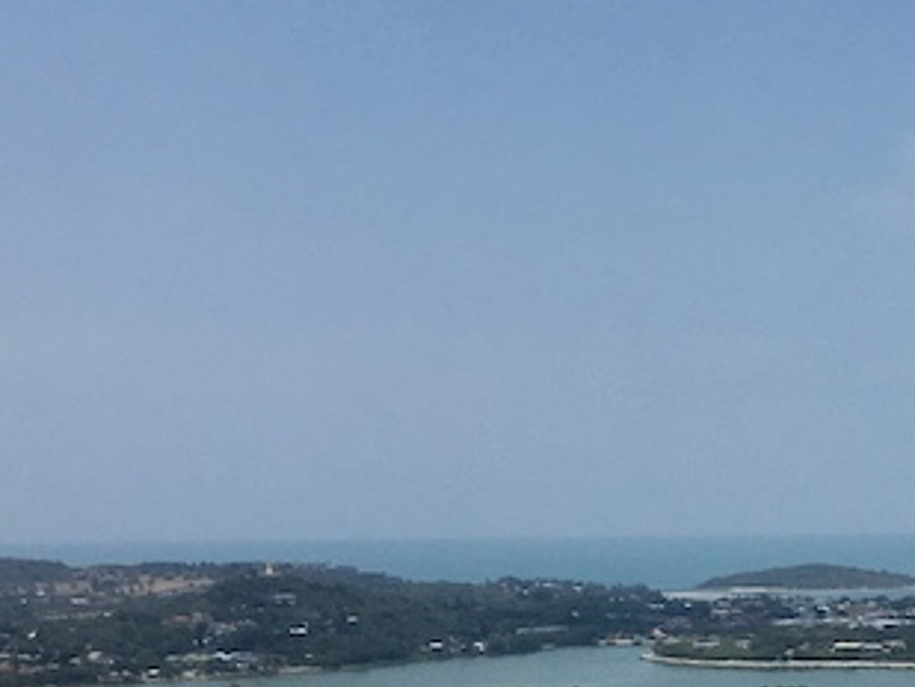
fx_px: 2539
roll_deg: -0.5
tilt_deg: -8.7
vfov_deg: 14.8
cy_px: 859
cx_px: 1261
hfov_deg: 18.7
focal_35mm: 96
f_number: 2.2
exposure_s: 1/4274
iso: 25
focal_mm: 4.15
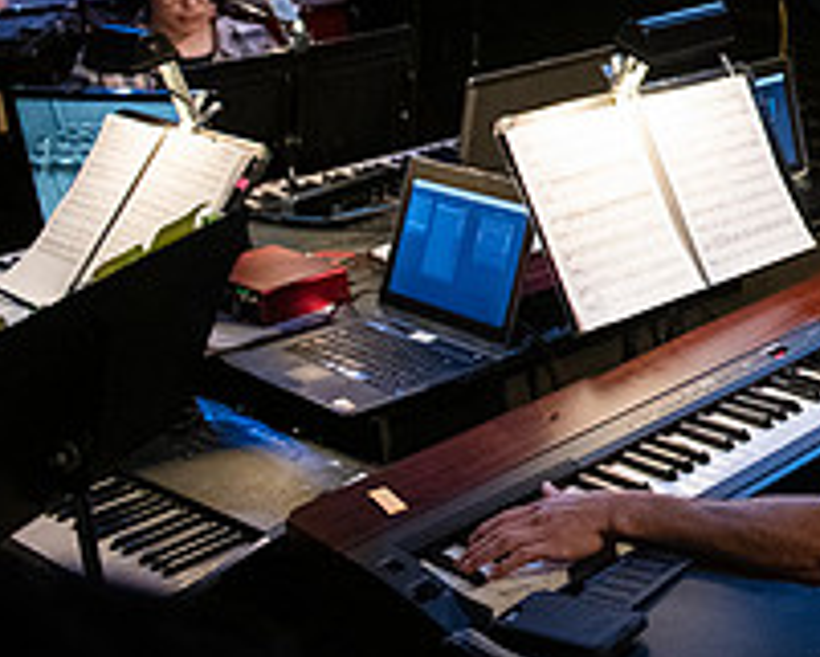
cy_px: 2
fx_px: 1578
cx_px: 1146
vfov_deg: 22.6
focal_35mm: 65
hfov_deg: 24.3
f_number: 2.8
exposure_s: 1/250
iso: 3200
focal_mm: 24
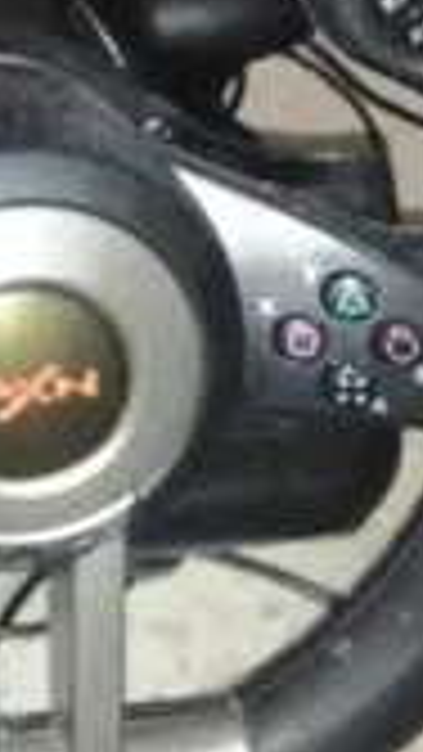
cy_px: 216
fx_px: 1355
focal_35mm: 68
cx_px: -90
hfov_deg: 16.9
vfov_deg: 30.6
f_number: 1.8
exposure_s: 1/16.7
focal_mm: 3.62
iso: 640
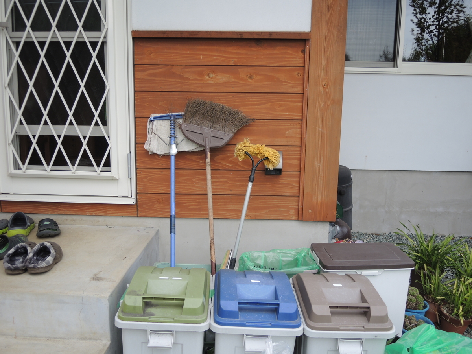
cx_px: 236
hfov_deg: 60.0
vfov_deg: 46.8
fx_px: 409
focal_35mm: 30
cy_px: 177
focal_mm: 6.5
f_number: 2
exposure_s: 1/200
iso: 80
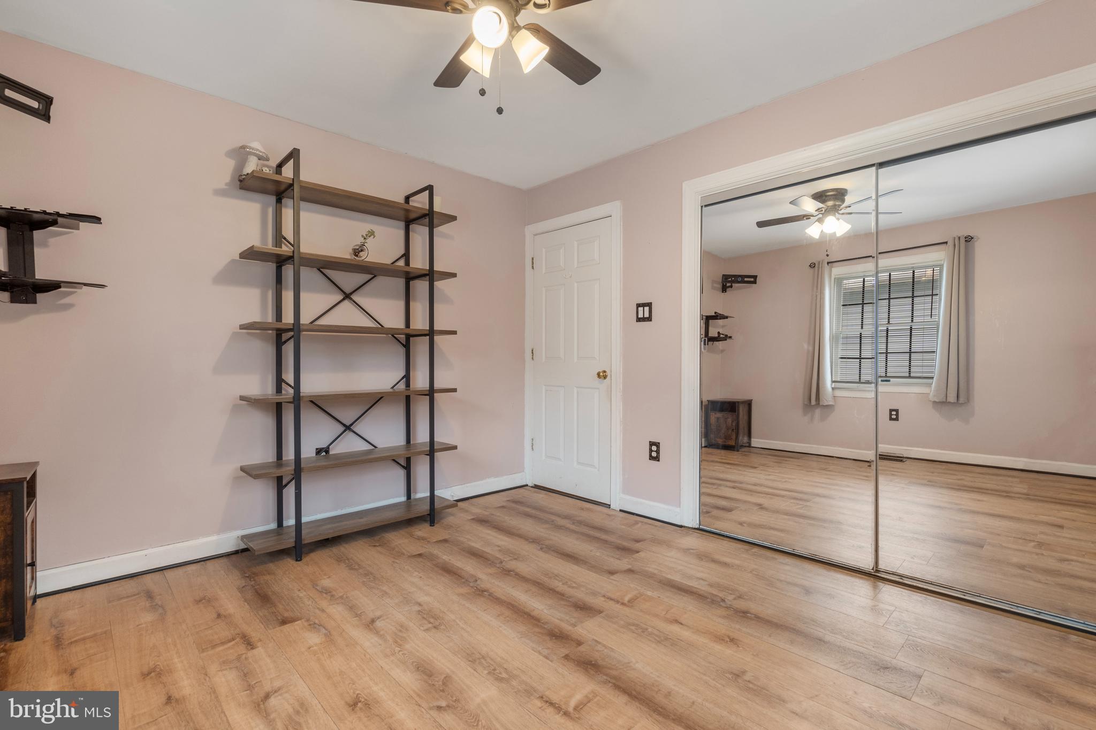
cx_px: 548
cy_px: 365
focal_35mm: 16
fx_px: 487
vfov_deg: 73.7
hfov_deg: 96.7
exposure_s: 1/250
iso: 640
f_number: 8
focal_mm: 16
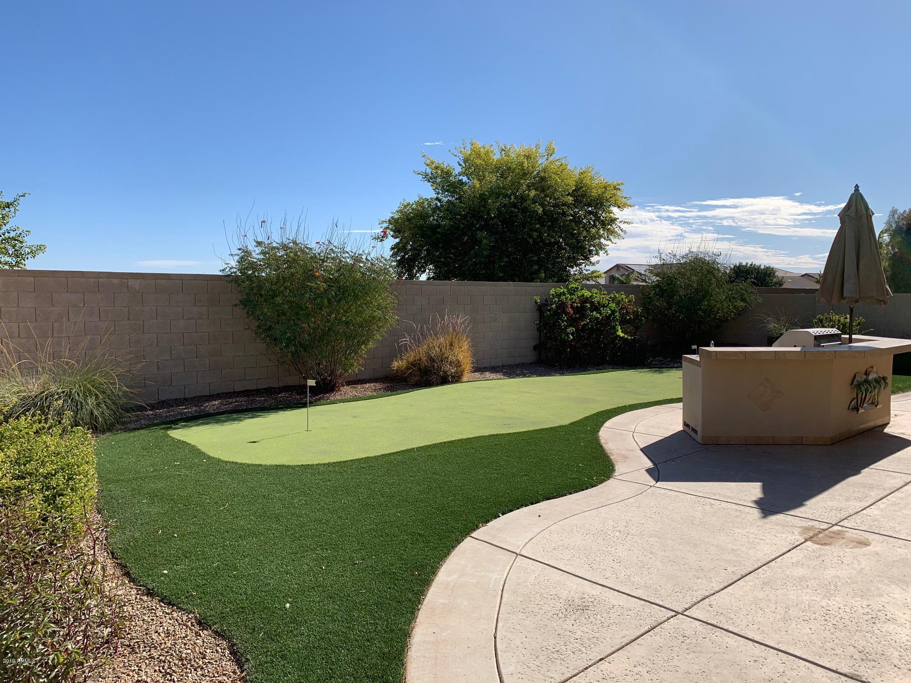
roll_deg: +0.3
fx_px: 684
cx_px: 456
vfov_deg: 53.1
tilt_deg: -4.5
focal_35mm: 26
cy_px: 342
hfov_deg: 67.3
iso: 25
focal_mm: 4.25
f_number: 1.8
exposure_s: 1/3650
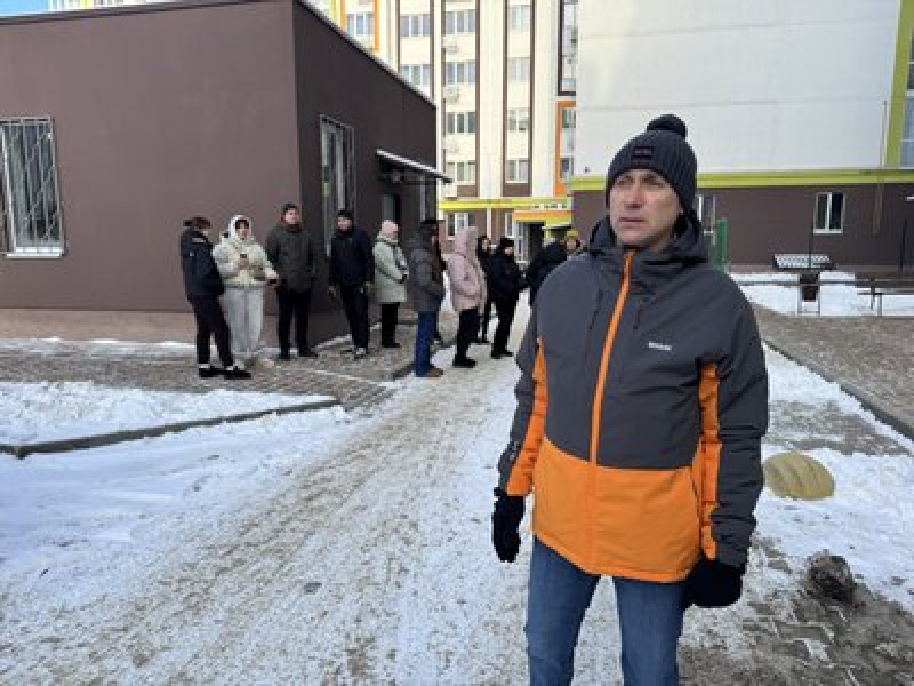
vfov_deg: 56.8
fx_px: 634
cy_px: 343
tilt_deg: -9.5
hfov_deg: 71.6
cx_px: 457
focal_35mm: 24
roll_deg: +0.3
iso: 80
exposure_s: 1/1339
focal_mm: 6.76
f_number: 1.78
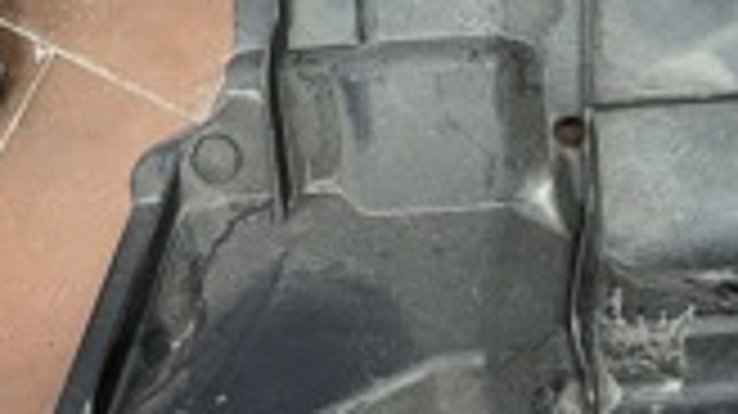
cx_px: 796
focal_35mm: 83
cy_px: -81
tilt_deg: -83.2
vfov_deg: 14.1
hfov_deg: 24.1
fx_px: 1623
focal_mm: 5.1
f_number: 1.6
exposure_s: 1/60
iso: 250
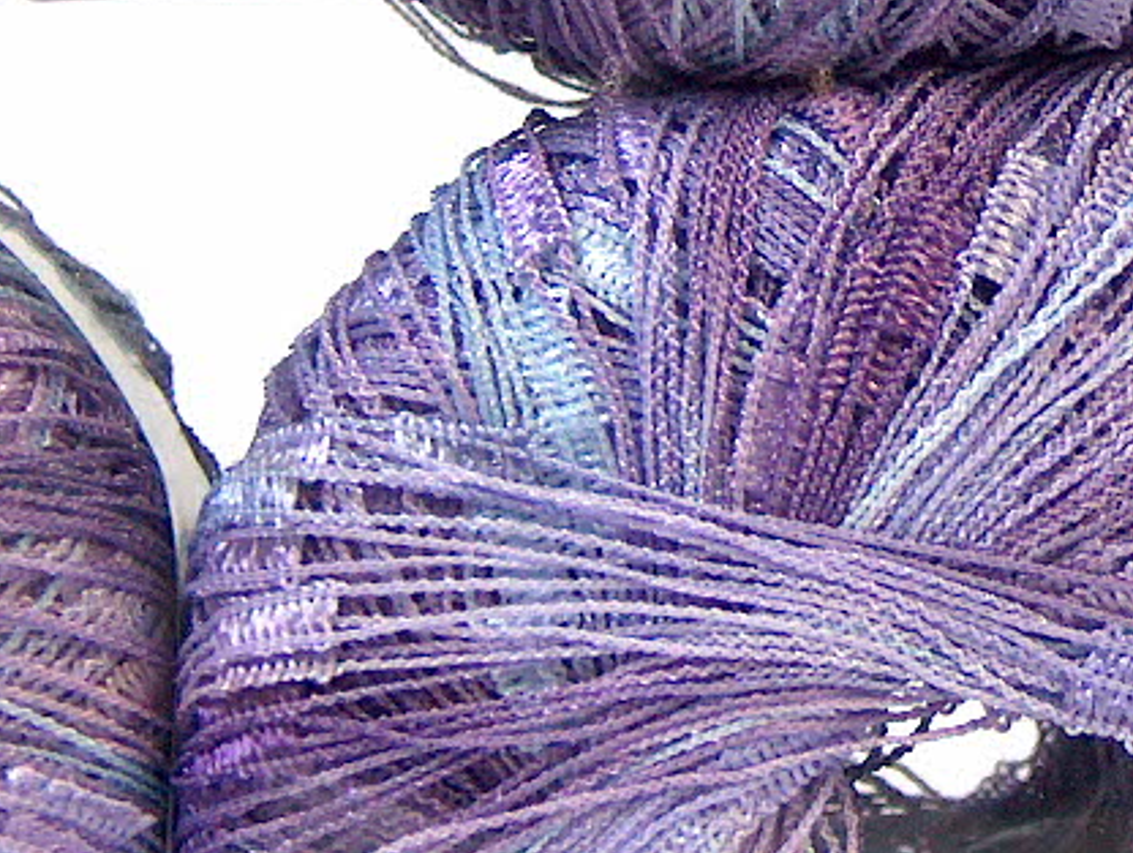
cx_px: 1021
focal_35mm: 137
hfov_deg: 14.2
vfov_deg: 10.8
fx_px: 4489
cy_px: 27
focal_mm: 8.96
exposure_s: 1/24.8
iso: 200
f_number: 2.8
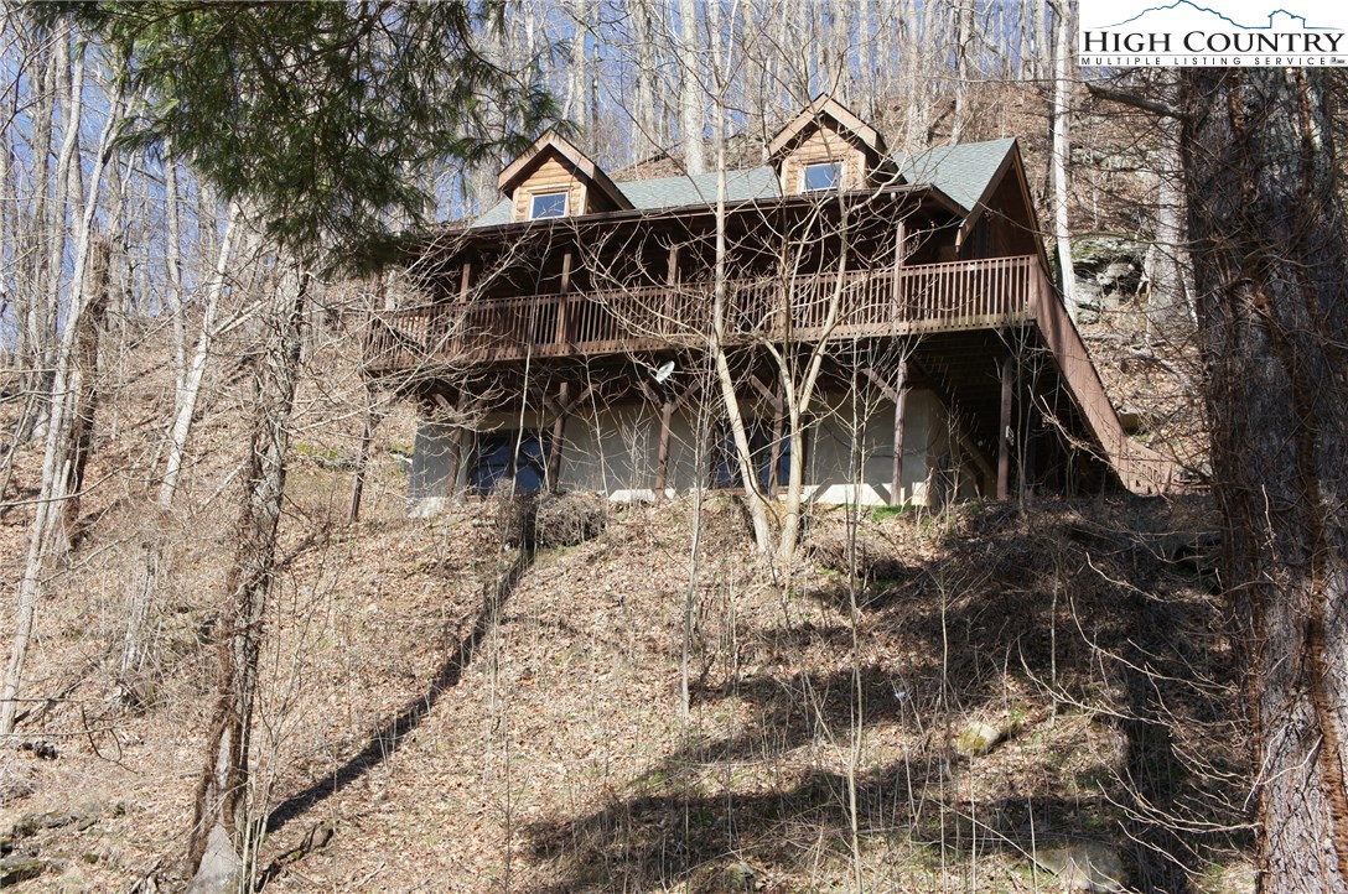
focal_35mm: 45
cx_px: 674
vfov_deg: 29.8
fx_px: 1682
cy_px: 447
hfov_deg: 43.7
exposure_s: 1/200
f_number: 8
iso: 200
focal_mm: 30
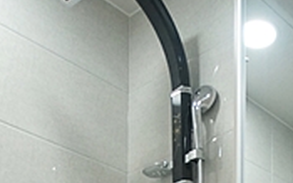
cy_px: 384
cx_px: 238
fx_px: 558
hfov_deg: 28.7
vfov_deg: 14.7
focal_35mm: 70
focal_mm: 10
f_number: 4
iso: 800
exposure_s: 1/100
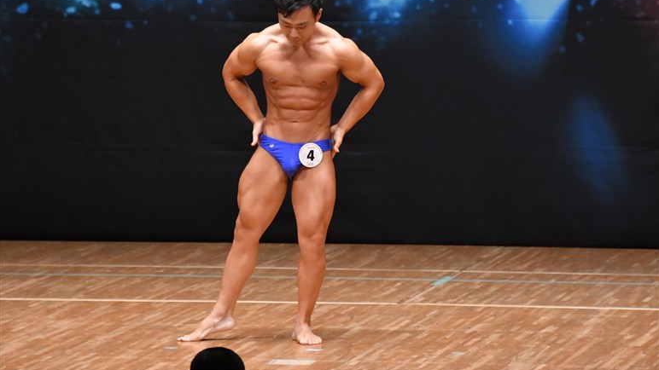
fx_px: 5783
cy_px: 153
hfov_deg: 6.5
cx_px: 330
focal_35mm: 331
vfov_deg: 3.7
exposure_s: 1/400
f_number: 5.6
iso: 6400
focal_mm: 210
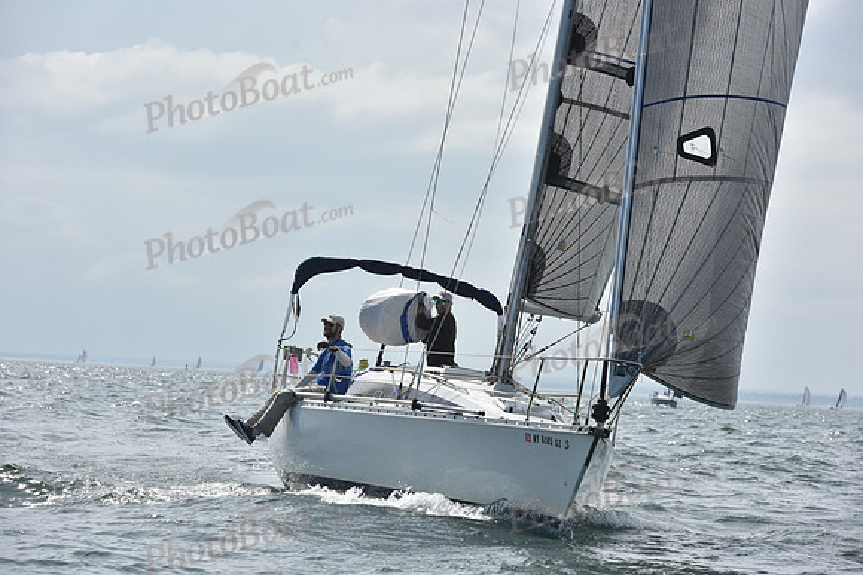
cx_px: 432
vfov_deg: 8.9
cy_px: 288
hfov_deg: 13.2
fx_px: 3716
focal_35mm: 155
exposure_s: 1/1000
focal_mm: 155
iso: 200
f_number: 9
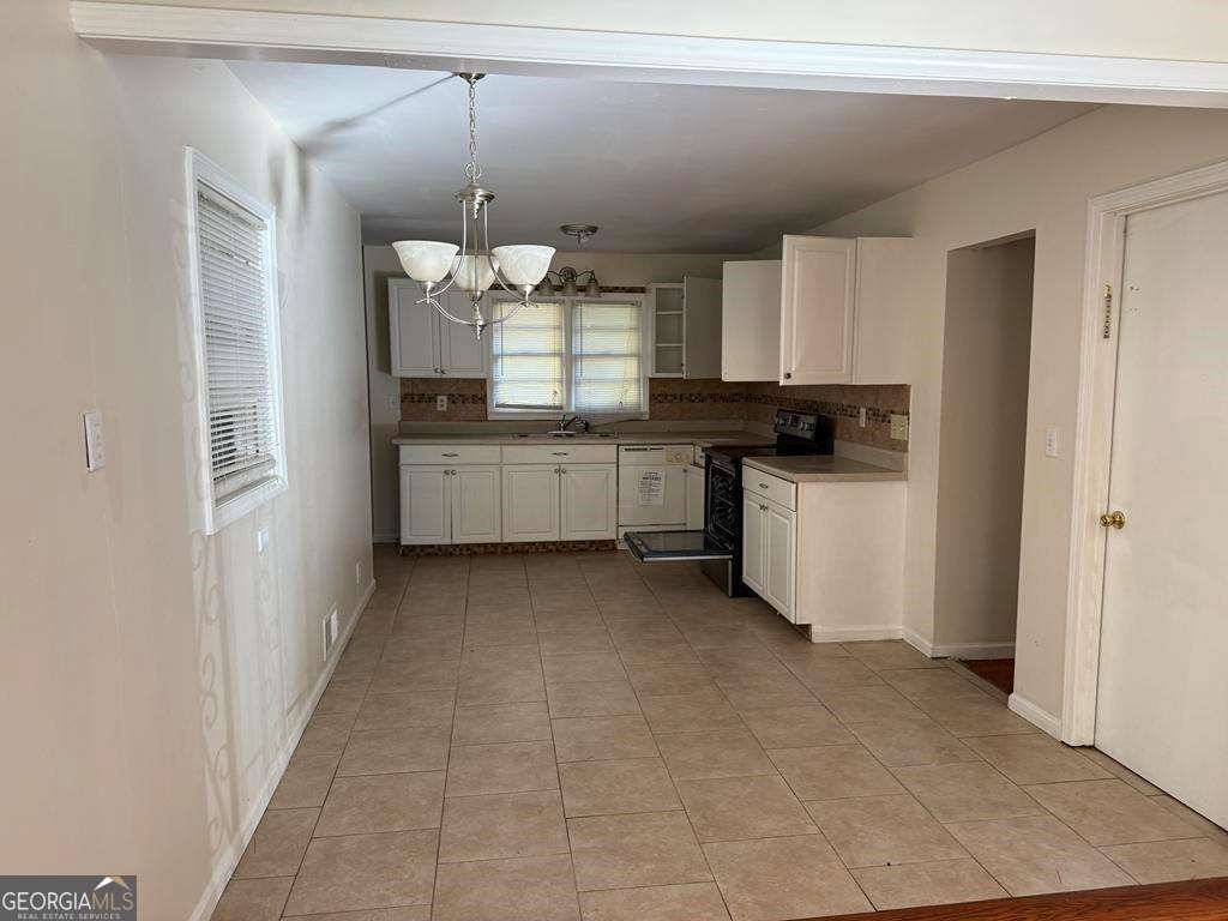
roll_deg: +0.3
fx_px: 851
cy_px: 460
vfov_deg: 56.8
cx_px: 614
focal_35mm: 24
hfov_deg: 71.6
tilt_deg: -4.6
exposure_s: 1/121
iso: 125
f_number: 1.78
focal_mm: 6.76
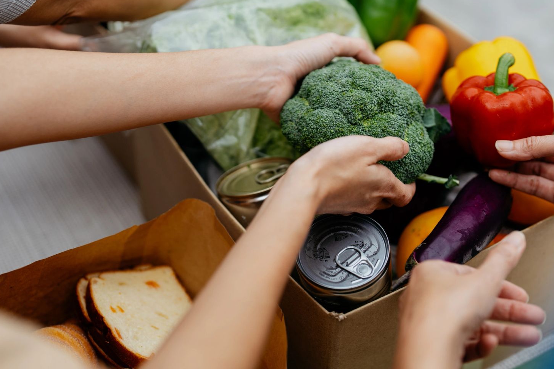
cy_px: 171
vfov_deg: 21.9
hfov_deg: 32.4
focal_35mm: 62
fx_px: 954
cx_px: 285
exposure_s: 1/2000
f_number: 2
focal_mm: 50
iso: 100
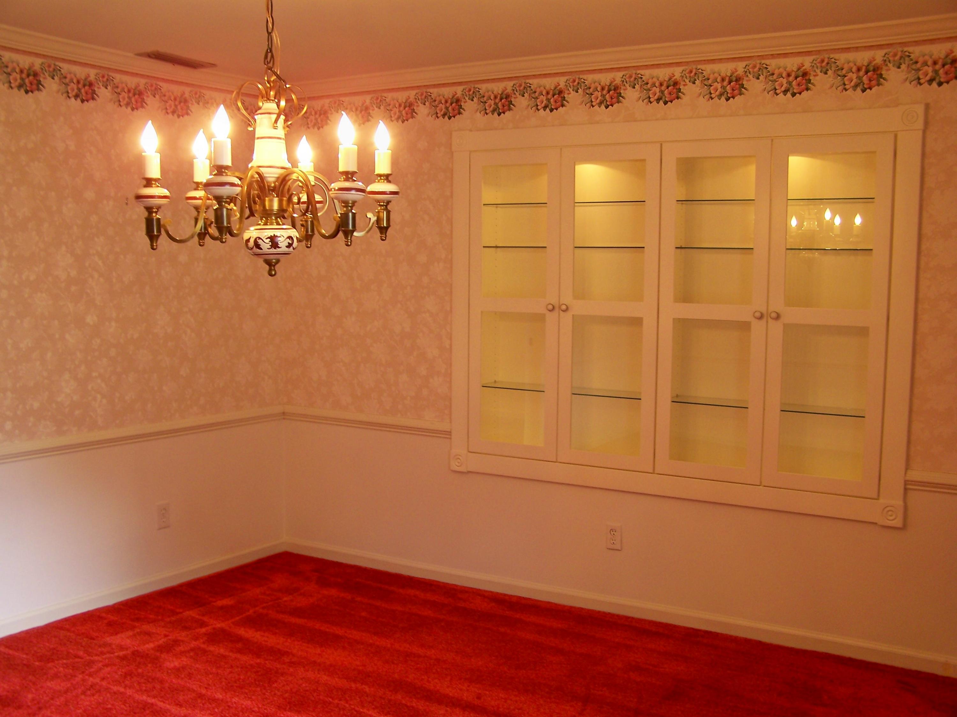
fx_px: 1051
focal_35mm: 38
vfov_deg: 37.7
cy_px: 358
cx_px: 478
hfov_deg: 49.0
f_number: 2.8
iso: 64
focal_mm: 6.3
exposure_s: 1/8
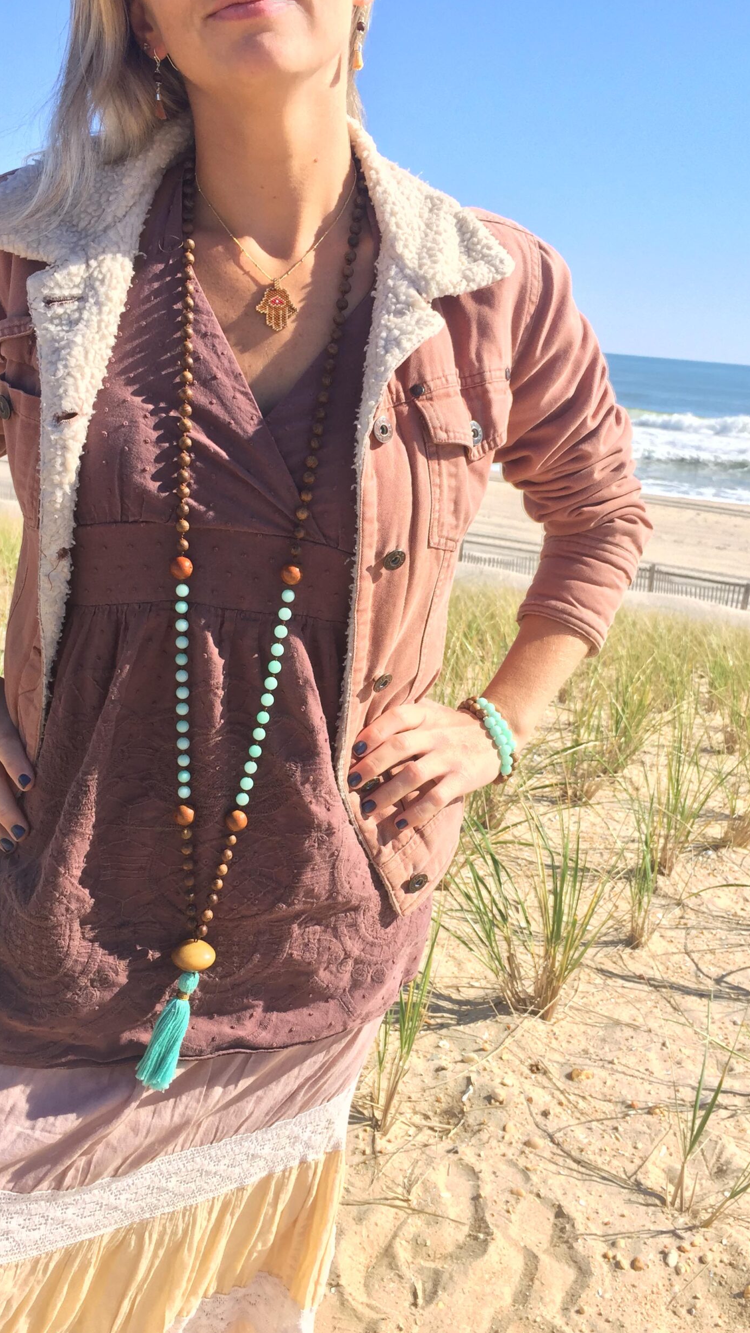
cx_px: 390
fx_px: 1167
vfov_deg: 59.5
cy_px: 677
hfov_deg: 35.6
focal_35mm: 33
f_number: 2.2
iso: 32
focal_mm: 4.15
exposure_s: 1/1163
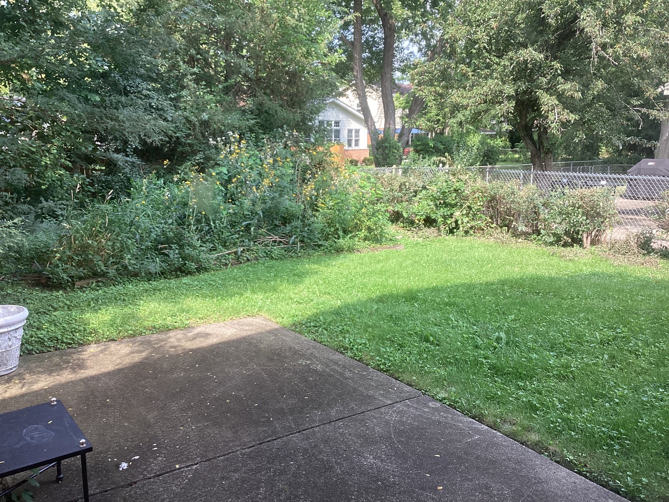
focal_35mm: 31
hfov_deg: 58.4
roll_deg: +1.2
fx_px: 599
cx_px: 334
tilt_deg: -12.3
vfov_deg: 45.4
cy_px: 251
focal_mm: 3.3
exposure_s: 1/120
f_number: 2.4
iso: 32
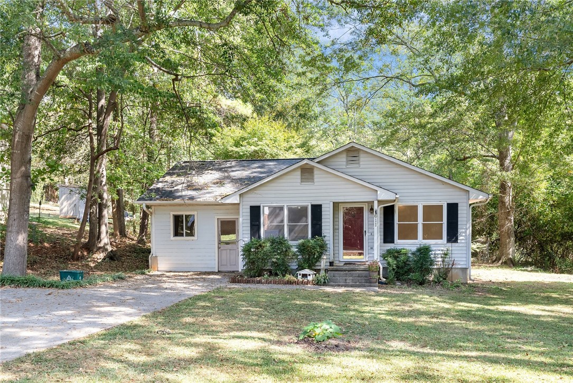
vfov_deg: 37.9
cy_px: 192
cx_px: 286
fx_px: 557
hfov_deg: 54.4
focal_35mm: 35
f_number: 8
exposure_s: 1/100
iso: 400
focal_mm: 35
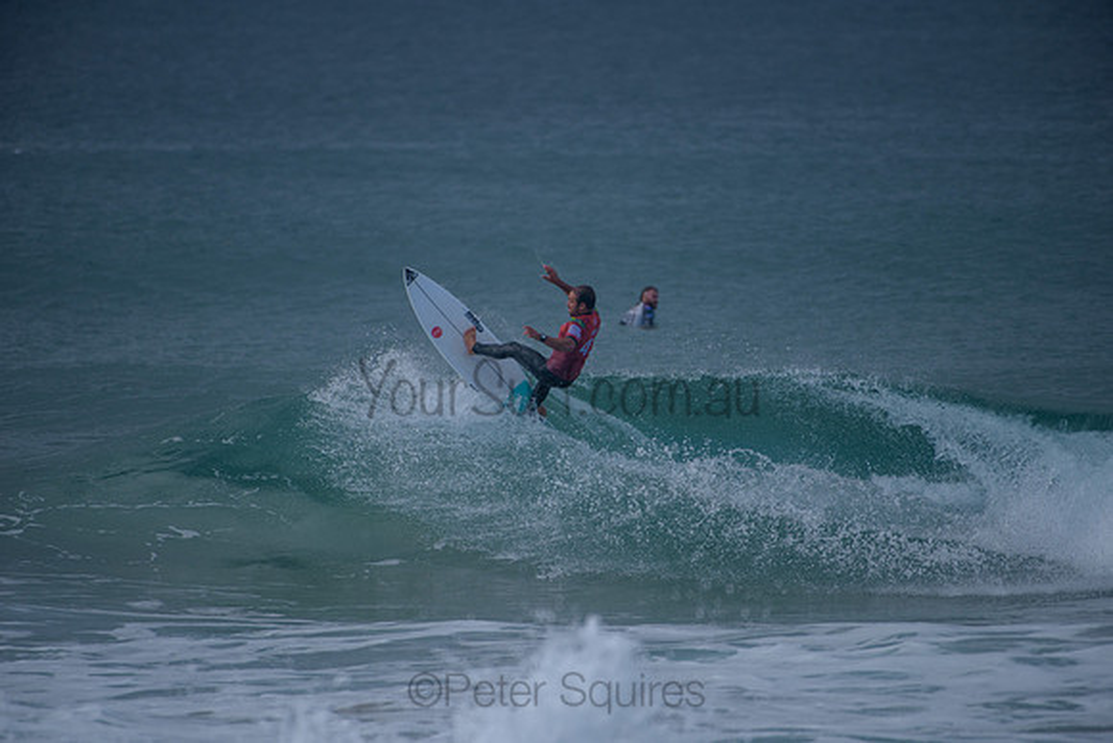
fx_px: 15731
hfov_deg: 4.1
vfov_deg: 2.7
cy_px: 372
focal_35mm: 509
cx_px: 556
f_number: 5.6
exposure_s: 1/2000
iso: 320
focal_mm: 500
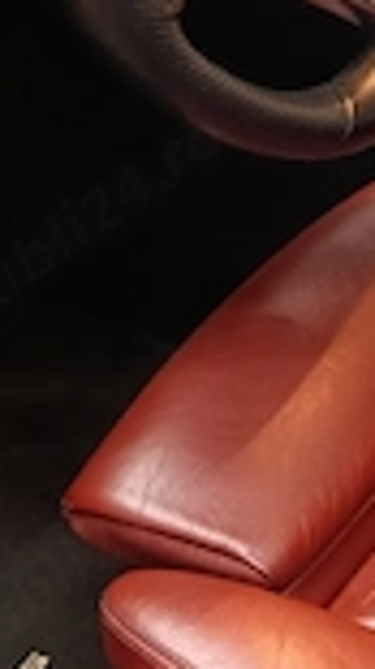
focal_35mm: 76
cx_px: 504
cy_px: -60
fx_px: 1346
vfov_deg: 25.9
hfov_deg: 15.1
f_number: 1.8
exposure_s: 1/20
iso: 1000
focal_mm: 3.98
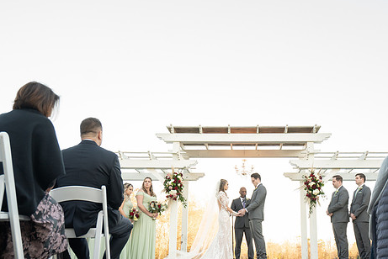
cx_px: 246
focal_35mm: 44
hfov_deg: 44.1
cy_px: 139
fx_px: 475
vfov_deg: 30.5
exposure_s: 1/250
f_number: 4
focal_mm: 28
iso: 640
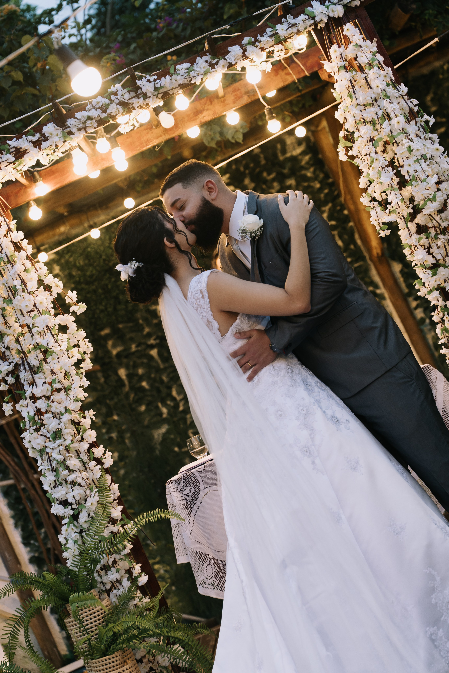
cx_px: 224
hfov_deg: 18.7
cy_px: 336
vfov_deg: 27.7
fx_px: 1366
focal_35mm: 73
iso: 800
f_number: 3.2
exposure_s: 1/125
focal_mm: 70
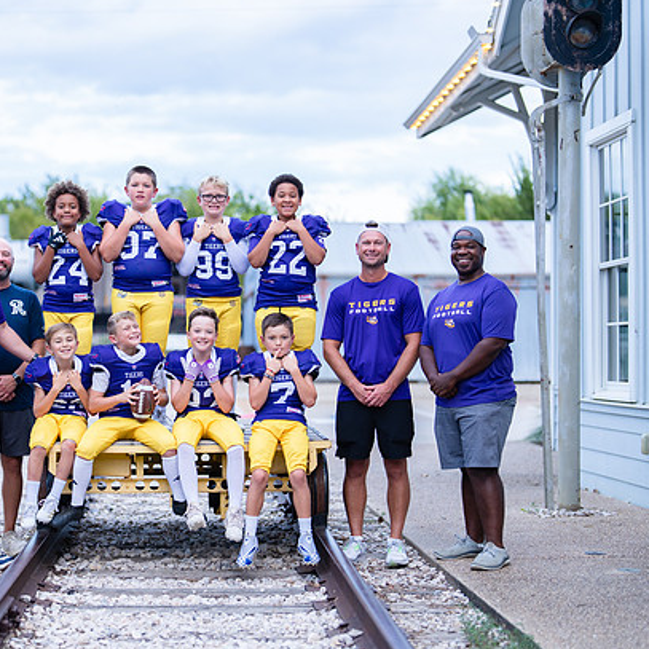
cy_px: 340
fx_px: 1506
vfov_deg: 24.3
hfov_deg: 24.2
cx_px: 194
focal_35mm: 71
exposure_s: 1/320
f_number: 1.2
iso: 250
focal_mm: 50
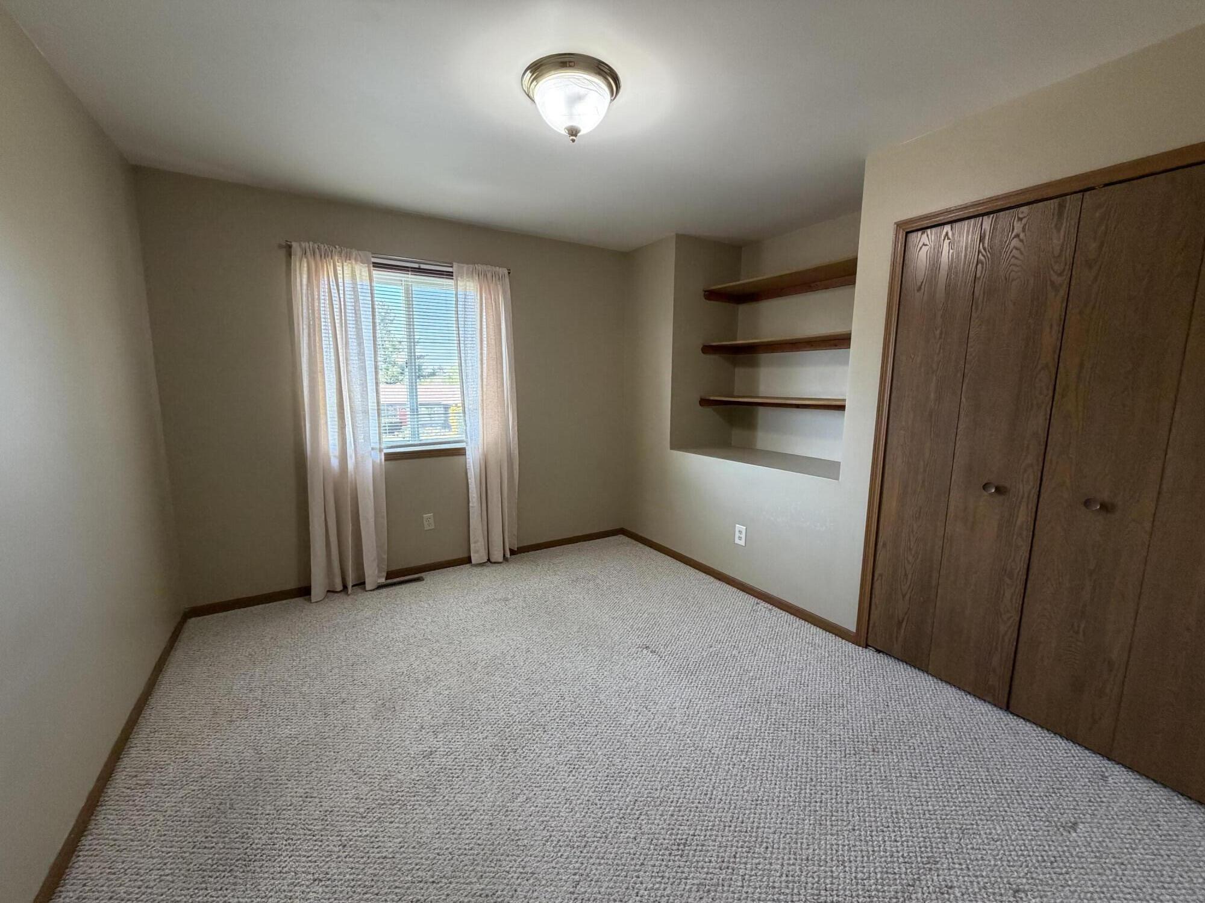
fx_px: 487
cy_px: 452
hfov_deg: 102.1
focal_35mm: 14
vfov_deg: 85.7
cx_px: 602
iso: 250
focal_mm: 2.22
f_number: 2.2
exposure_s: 1/60
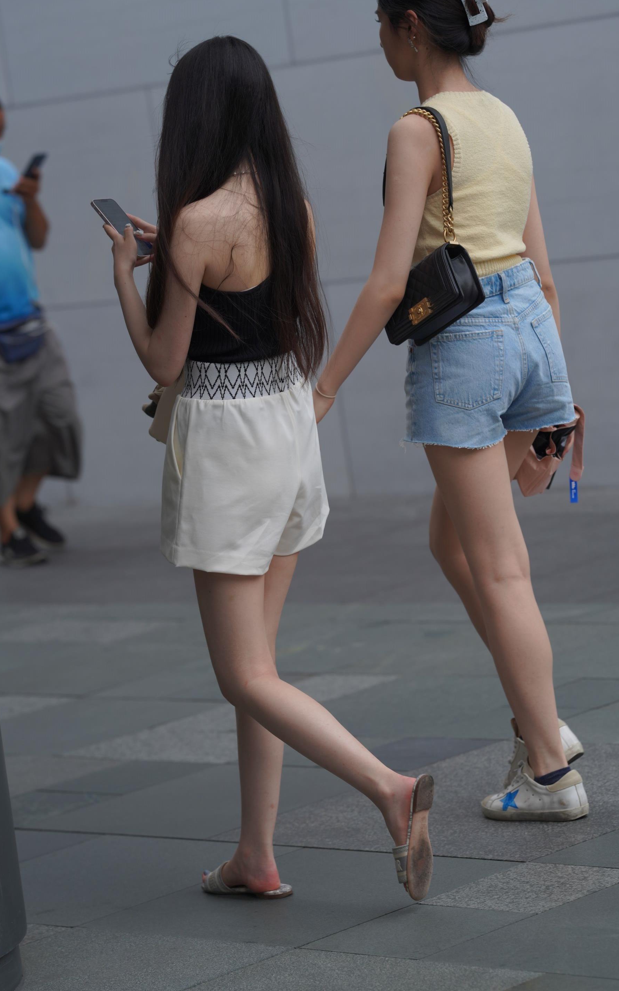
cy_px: 495
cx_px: 316
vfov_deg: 15.1
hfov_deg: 9.5
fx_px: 3725
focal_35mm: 138
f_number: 4
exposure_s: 1/640
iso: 320
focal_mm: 135
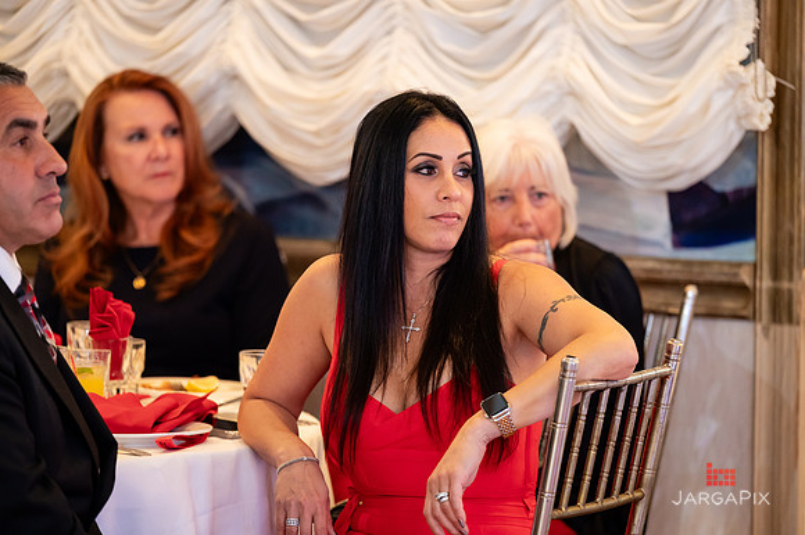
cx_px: 424
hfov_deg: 9.7
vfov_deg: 6.4
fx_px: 4766
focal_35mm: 213
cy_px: 253
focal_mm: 200
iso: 1600
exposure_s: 1/125
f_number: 3.2
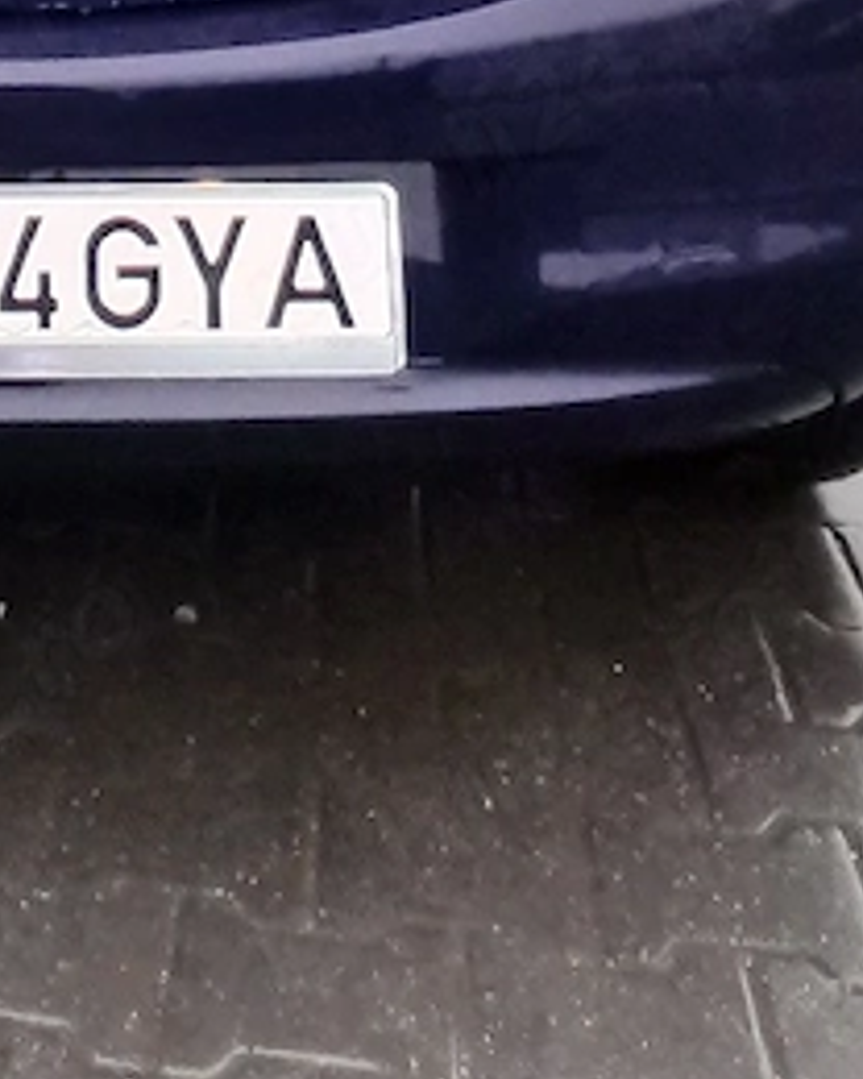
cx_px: 33
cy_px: -415
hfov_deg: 28.2
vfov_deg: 28.2
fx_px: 1628
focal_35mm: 51
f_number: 2.2
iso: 40
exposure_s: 1/130
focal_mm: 1.46
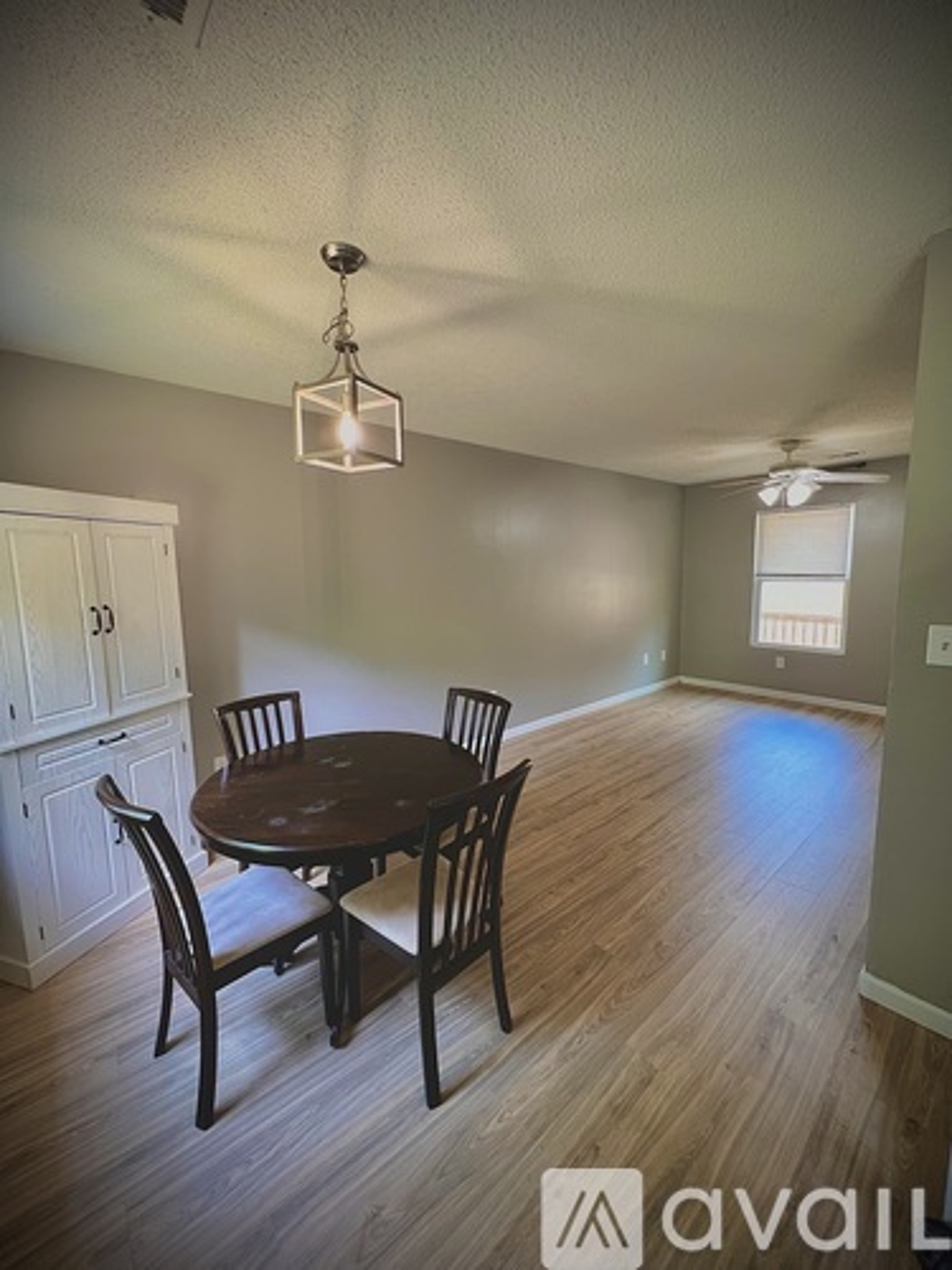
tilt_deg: -7.6
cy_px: 635
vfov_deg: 106.2
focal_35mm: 13
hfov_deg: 89.9
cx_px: 476
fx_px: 477
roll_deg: -0.3
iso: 250
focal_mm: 1.57
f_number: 1.8
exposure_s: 1/62
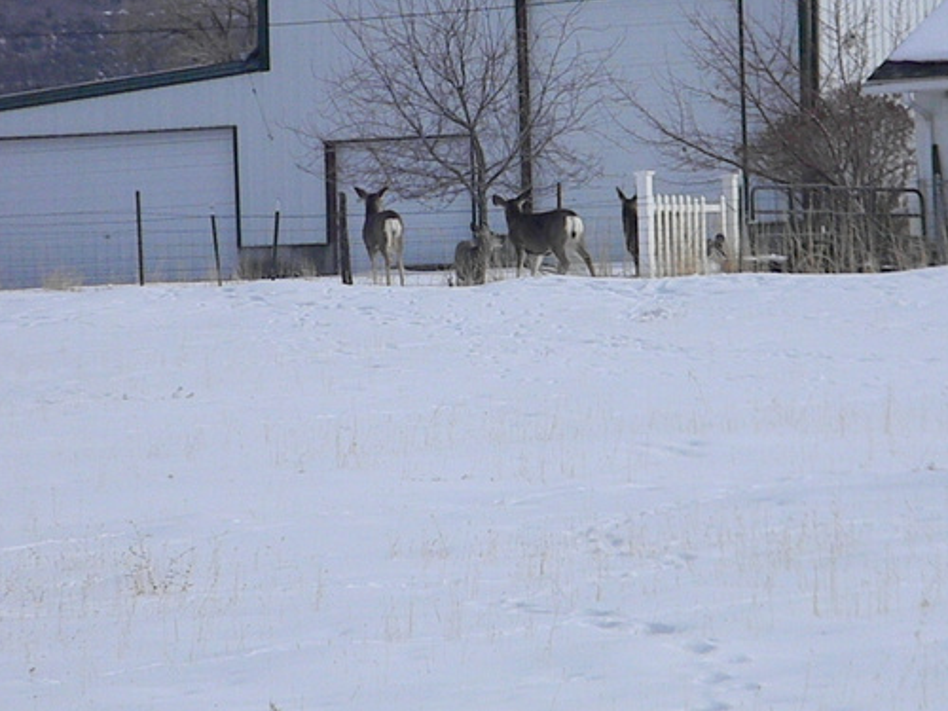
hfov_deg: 6.9
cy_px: 273
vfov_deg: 5.1
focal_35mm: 289
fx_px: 7915
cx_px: 485
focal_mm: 41
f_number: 10.8
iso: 666
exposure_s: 1/1418
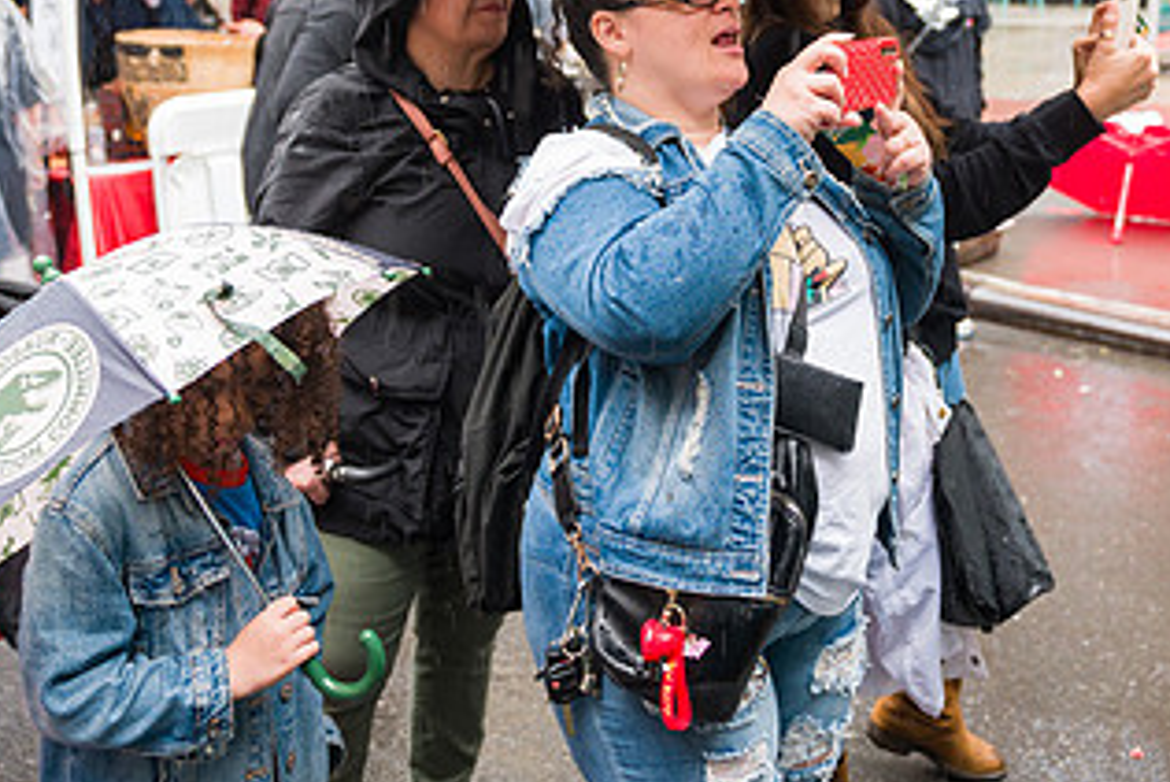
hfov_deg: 44.4
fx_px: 1431
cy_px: 170
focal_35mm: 44
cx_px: 663
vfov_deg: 29.9
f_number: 3.2
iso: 320
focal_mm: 24
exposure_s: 1/250
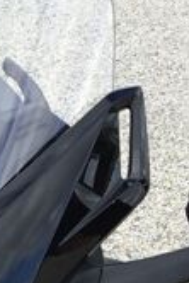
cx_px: -53
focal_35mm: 124
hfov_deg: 10.8
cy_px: 452
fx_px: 974
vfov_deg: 15.0
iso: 25
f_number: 2.4
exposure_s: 1/314
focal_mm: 3.3
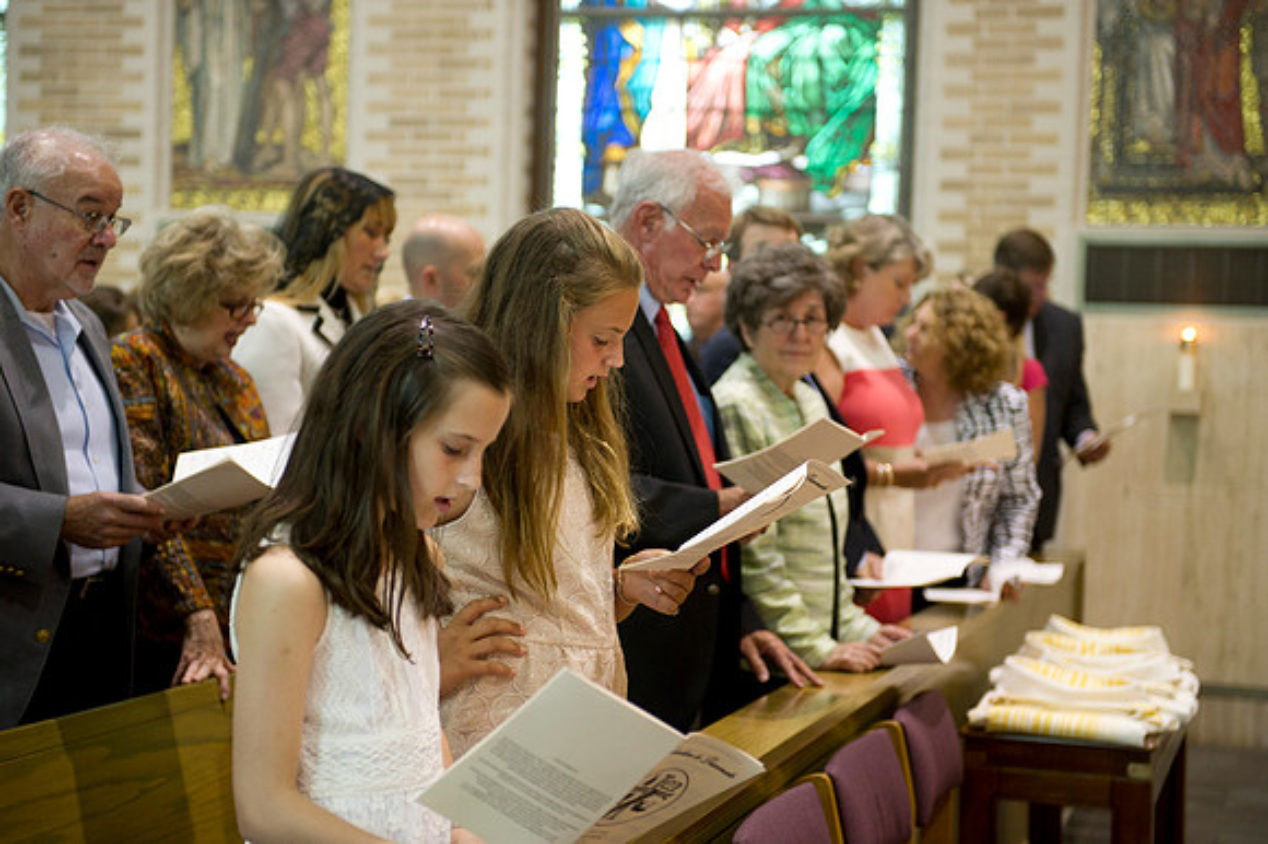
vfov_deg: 21.9
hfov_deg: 32.4
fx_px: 2182
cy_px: 422
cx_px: 634
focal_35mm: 62
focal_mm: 62
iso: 2000
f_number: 2.8
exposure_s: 1/100
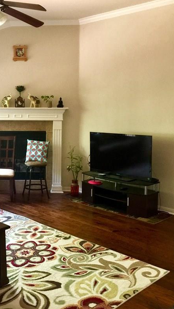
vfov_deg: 49.4
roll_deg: +0.6
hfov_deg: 28.4
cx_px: 35
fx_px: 336
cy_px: 150
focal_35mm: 41
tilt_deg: -5.7
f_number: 2.2
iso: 100
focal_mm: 4.15
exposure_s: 1/15
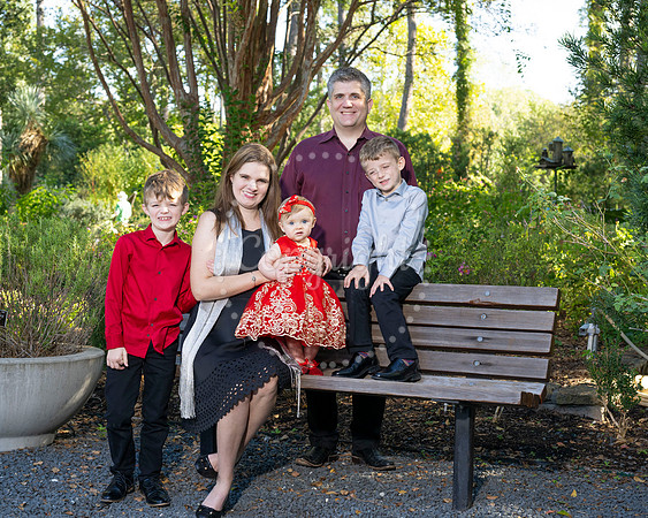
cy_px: 264
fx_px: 1158
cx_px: 310
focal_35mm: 60
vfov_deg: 25.2
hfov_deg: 31.3
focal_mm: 52
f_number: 5.6
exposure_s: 1/200
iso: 320
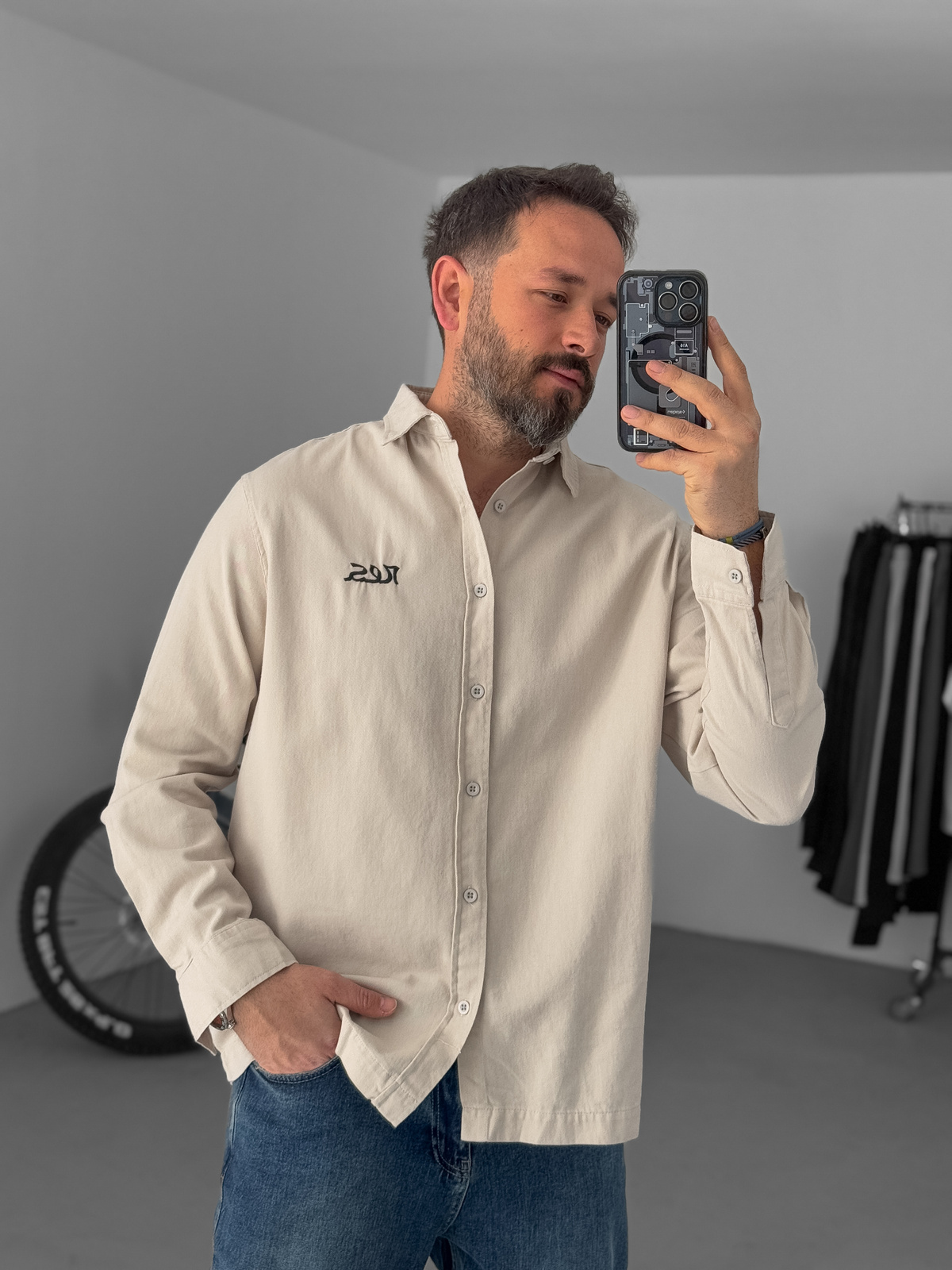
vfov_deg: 39.7
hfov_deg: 30.3
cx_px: 476
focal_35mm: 48
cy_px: 635
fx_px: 1760
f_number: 1.8
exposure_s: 1/120
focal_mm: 6.76
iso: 64
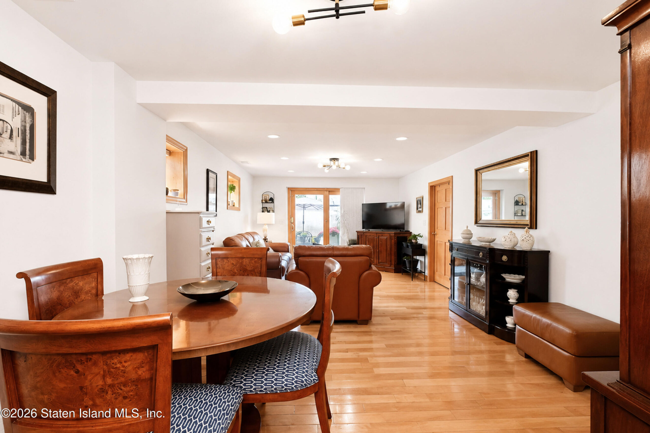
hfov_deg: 100.4
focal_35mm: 15
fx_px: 271
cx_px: 325
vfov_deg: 77.3
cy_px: 216
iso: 1600
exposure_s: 1/80
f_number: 7.1
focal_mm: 10
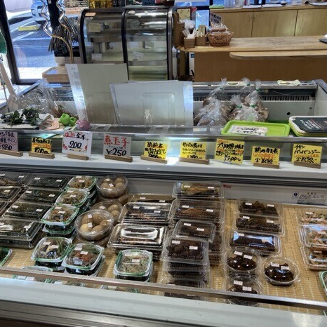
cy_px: 167
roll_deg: +3.0
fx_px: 363
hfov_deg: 48.4
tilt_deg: -27.9
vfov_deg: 48.4
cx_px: 149
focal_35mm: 34
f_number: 1.8
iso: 40
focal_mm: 3.99
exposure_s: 1/120
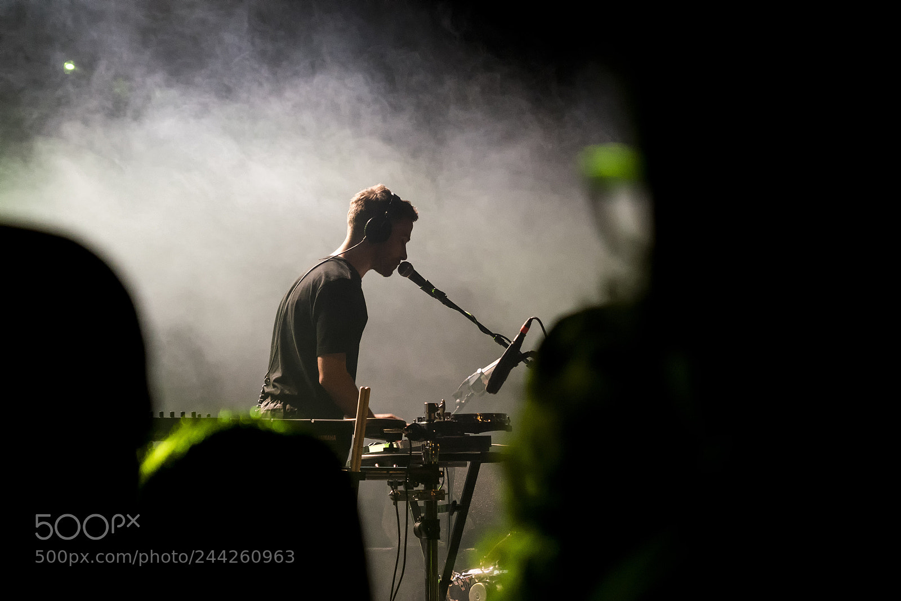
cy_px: 300
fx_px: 1877
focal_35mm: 75
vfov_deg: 18.2
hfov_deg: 27.0
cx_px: 450
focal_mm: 50
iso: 1600
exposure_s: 1/60
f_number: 3.5
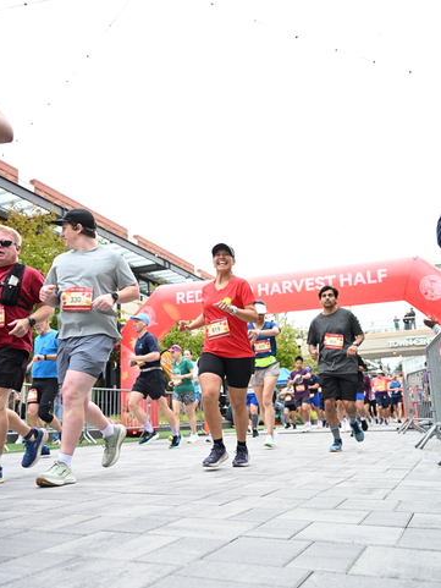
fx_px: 570
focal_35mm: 34
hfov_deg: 42.3
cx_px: 218
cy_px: 317
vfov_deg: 54.5
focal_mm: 30.5
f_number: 4
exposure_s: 1/640
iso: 2000
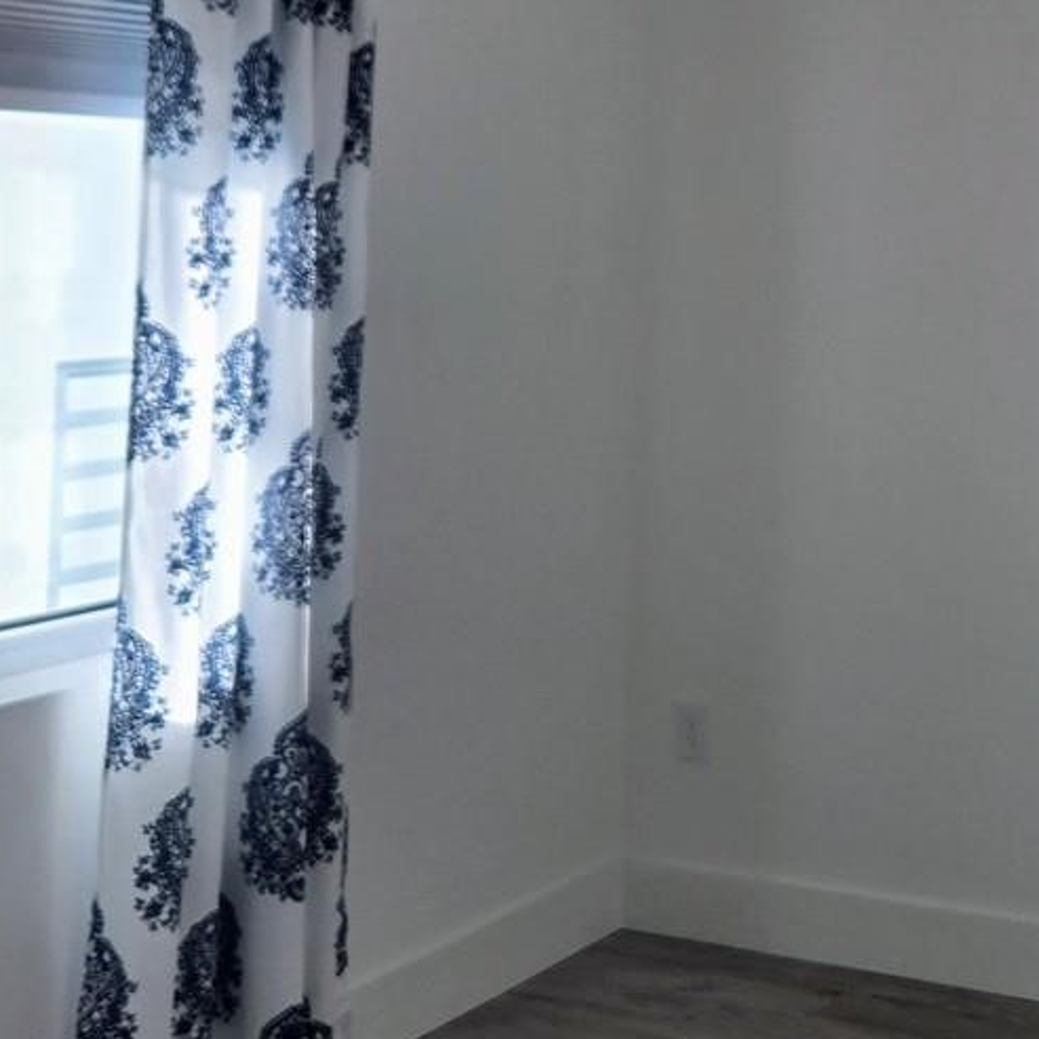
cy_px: 150
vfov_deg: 25.5
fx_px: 2241
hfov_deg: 25.5
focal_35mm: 66
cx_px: 889
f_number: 1.8
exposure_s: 1/449
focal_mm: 5.4
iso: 25
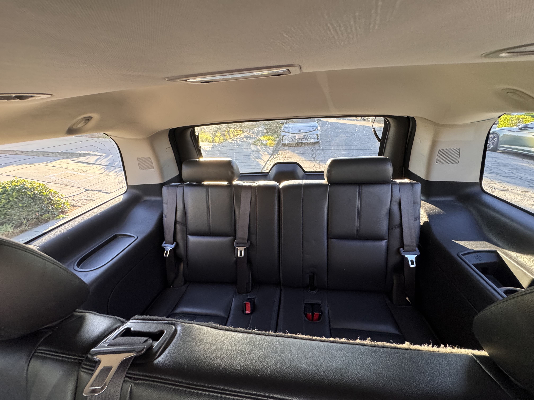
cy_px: 200
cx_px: 267
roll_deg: -0.2
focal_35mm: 14
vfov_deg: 85.7
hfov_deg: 102.1
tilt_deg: -25.5
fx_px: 216
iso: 400
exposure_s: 1/60
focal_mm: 2.22
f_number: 2.2
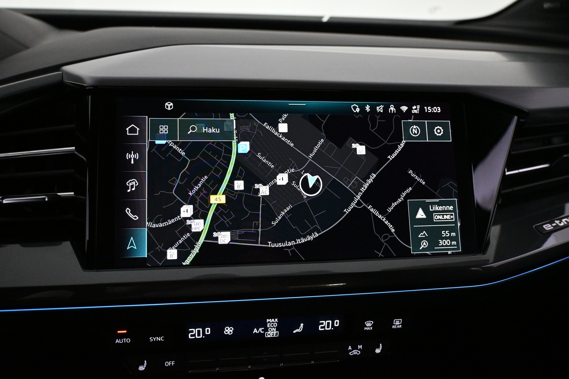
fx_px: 462
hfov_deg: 63.2
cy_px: 190
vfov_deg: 44.6
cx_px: 284
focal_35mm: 29
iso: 4000
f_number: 3.8
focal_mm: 19.5
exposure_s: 1/160
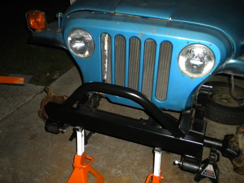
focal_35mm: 35
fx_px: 247
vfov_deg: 40.7
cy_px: 92
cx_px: 122
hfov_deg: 52.6
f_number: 3.1
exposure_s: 1/30
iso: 400
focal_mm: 6.3
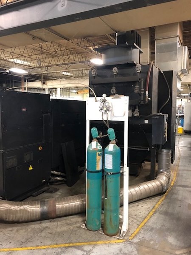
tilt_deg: -2.4
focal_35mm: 28
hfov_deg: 49.7
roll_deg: +0.7
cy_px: 128
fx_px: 206
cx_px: 96
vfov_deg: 63.4
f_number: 1.8
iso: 100
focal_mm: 3.99
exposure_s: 1/11
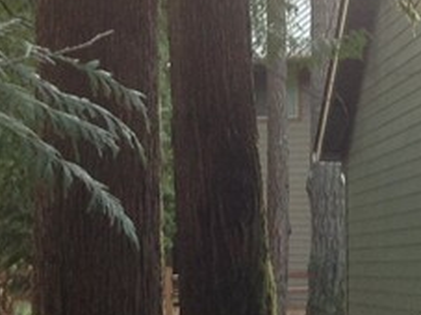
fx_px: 1921
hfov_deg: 11.4
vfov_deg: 9.3
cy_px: 295
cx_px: 825
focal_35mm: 158
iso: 50
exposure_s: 1/20
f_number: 2.4
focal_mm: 4.28
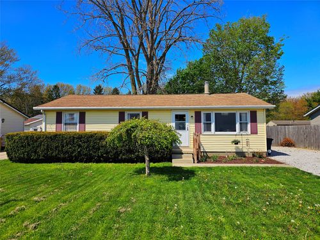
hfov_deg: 73.9
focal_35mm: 23
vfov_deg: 58.9
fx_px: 213
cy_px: 120
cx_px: 160
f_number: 1.7
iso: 10
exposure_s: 1/1111
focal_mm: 6.3
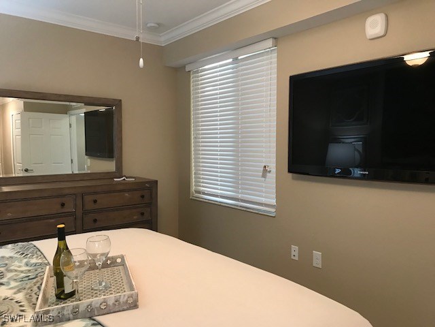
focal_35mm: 28
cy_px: 164
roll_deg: +0.6
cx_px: 218
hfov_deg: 63.4
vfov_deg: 49.7
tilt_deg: -2.2
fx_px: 352
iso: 50
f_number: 1.8
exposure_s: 1/15
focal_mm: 3.99
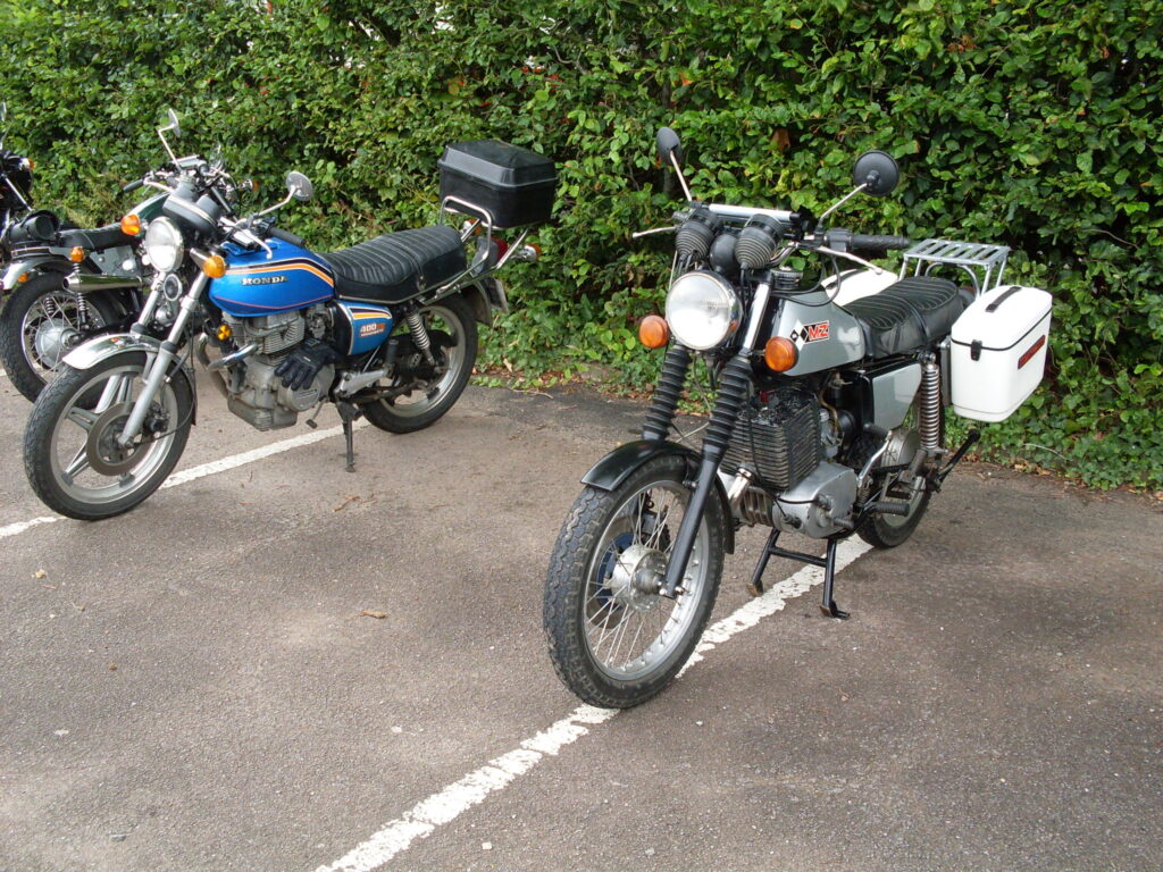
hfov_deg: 49.0
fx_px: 1277
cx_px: 582
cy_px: 436
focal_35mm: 38
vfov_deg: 37.7
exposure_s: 1/125
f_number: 2.8
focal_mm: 6.3
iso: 80
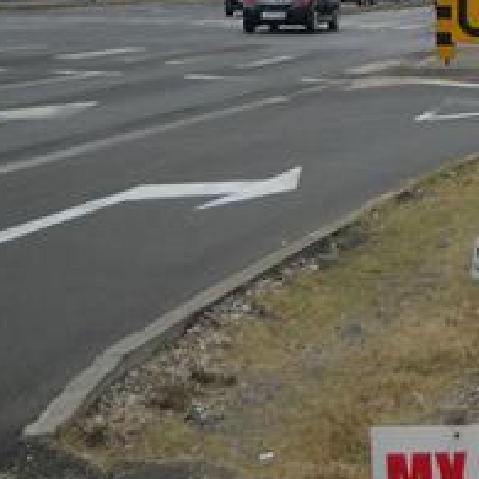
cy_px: -113
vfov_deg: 12.8
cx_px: 731
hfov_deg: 12.4
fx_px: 2082
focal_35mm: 133
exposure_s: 1/296
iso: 64
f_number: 5.5
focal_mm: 6.72
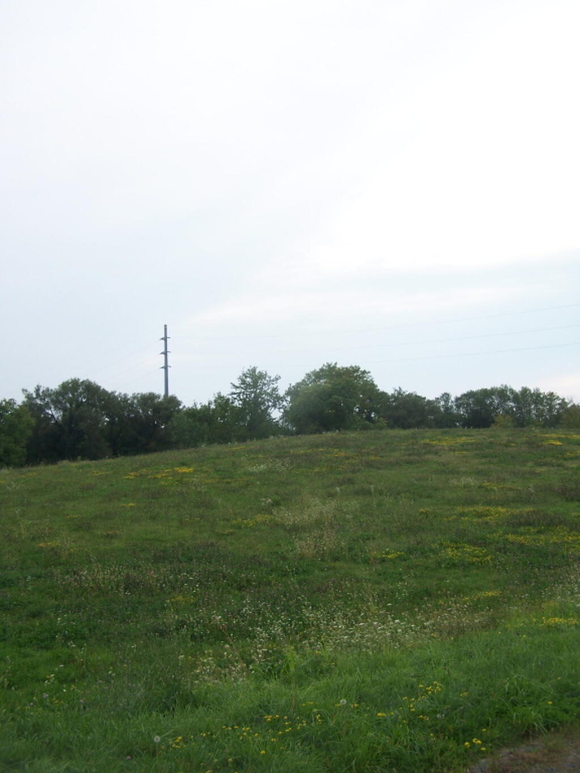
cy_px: 386
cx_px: 290
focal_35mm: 38
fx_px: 849
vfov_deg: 49.0
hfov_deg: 37.7
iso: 80
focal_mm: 6.3
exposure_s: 1/160
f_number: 2.8
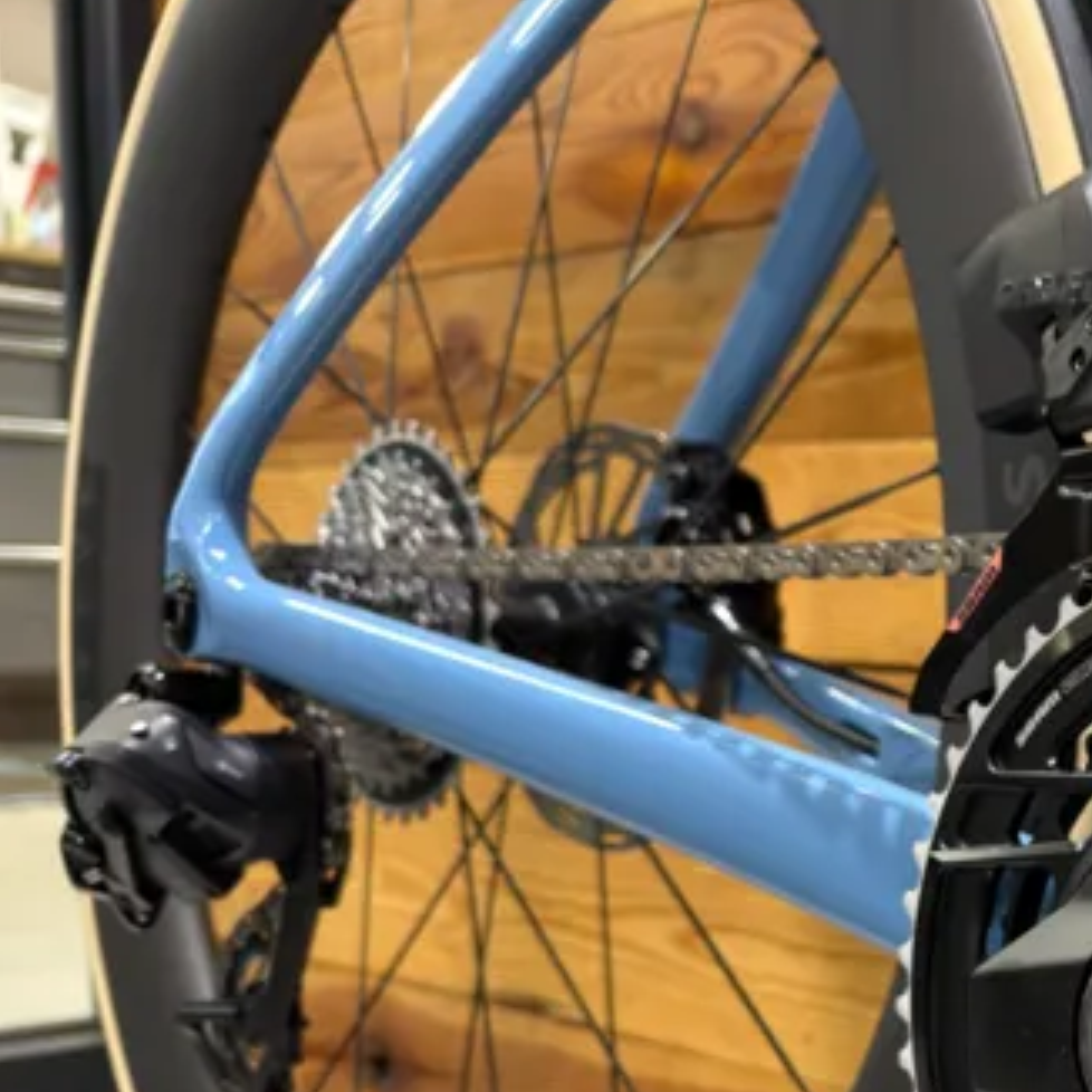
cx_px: 1337
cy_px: 847
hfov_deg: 28.3
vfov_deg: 32.0
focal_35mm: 52
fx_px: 1856
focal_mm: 6.76
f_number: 1.78
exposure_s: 1/50
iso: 160
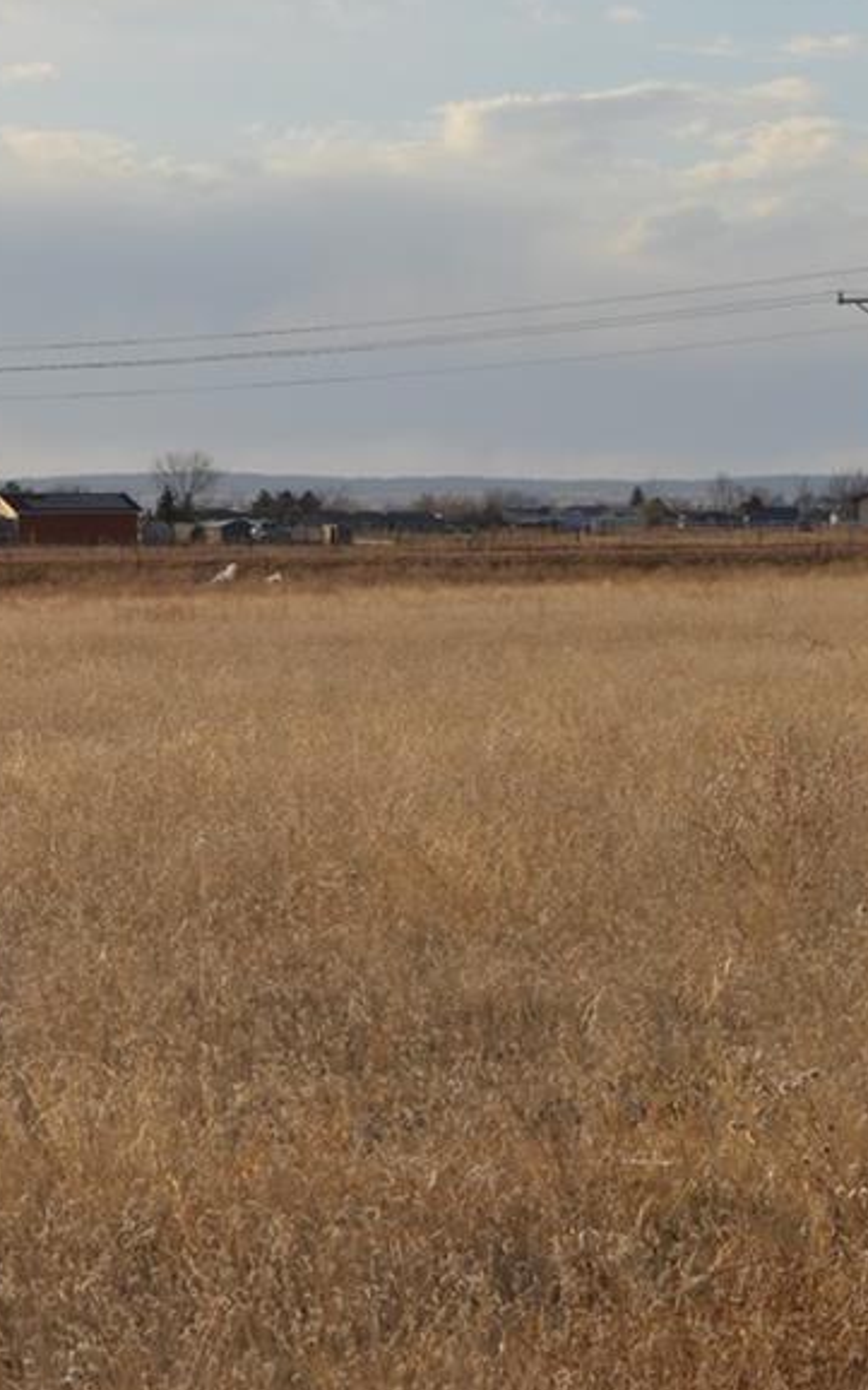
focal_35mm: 224
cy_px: 707
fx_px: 8482
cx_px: -537
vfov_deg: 9.4
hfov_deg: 5.8
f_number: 9
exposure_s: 1/250
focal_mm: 52
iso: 100
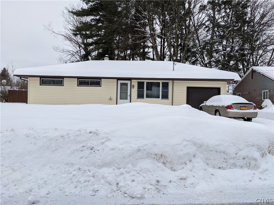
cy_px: 102
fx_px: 214
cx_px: 137
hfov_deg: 65.3
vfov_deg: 51.4
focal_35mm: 27
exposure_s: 1/1675
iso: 82
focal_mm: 4.38
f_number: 1.73
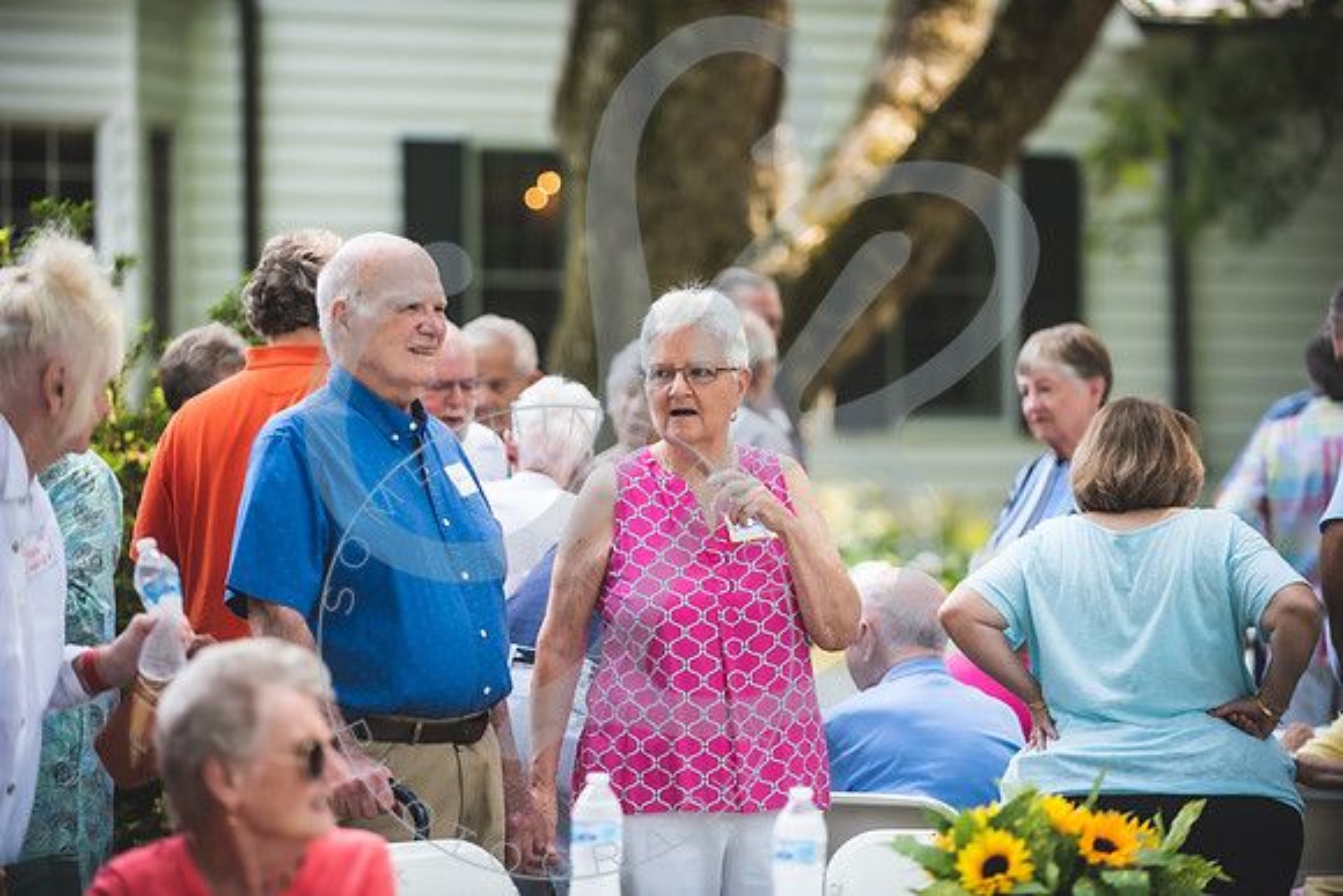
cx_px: 672
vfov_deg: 9.8
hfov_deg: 14.7
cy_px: 448
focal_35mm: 140
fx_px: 5224
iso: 400
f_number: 2.8
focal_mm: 140
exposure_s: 1/400
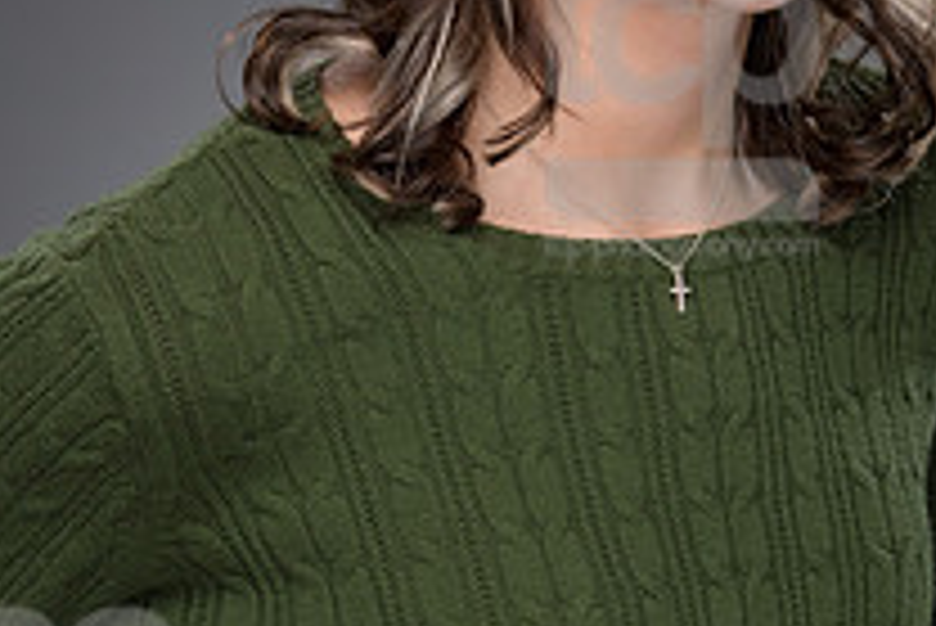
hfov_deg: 6.2
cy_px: 32
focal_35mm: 331
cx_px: 690
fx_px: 8612
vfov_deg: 4.2
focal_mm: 110
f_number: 5.6
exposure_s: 1/250
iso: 200
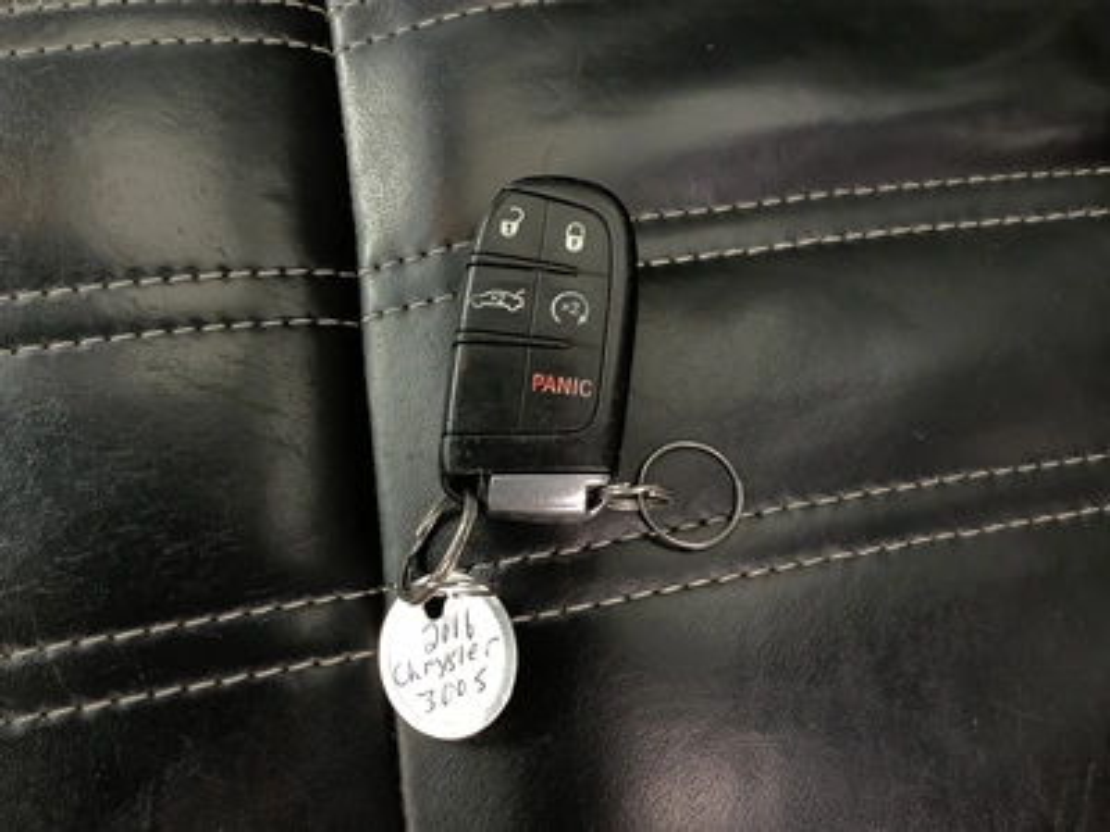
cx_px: 555
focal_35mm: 31
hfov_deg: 58.4
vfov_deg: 45.4
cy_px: 416
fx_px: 994
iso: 80
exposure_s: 1/100
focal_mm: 3.3
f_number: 2.4
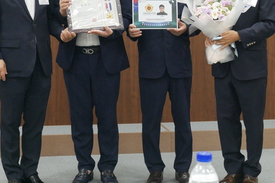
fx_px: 726
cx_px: 112
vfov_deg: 14.2
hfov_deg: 21.4
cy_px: 11
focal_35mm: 95
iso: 2000
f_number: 5.3
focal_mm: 27
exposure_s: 1/60
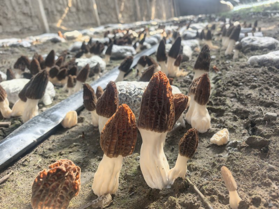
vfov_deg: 51.4
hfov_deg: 65.3
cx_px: 140
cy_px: 104
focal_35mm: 27
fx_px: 218
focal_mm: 6.98
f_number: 2
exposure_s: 1/100
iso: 125
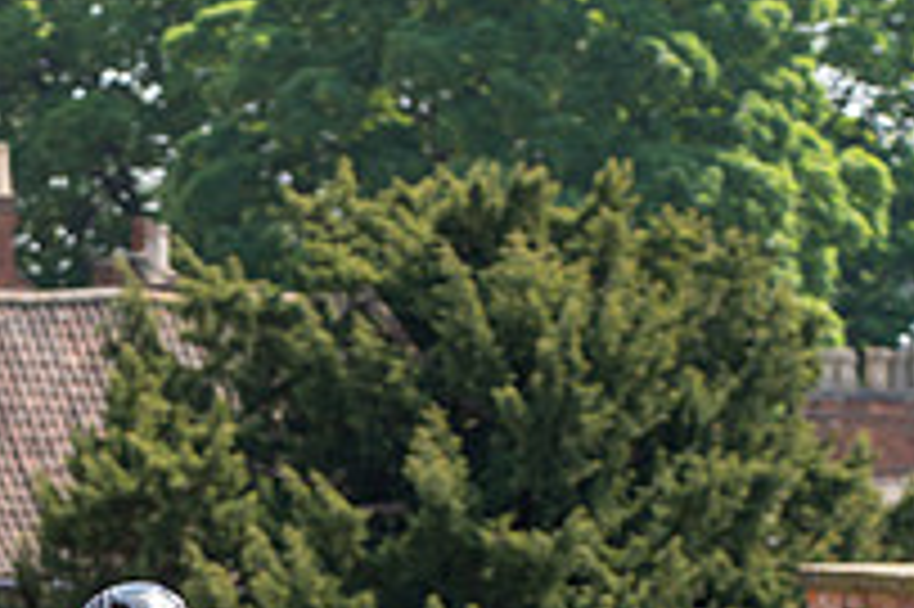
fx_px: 5226
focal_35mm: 206
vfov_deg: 6.6
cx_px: 140
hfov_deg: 10.0
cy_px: 862
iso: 160
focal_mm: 72
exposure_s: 1/2500
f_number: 3.5
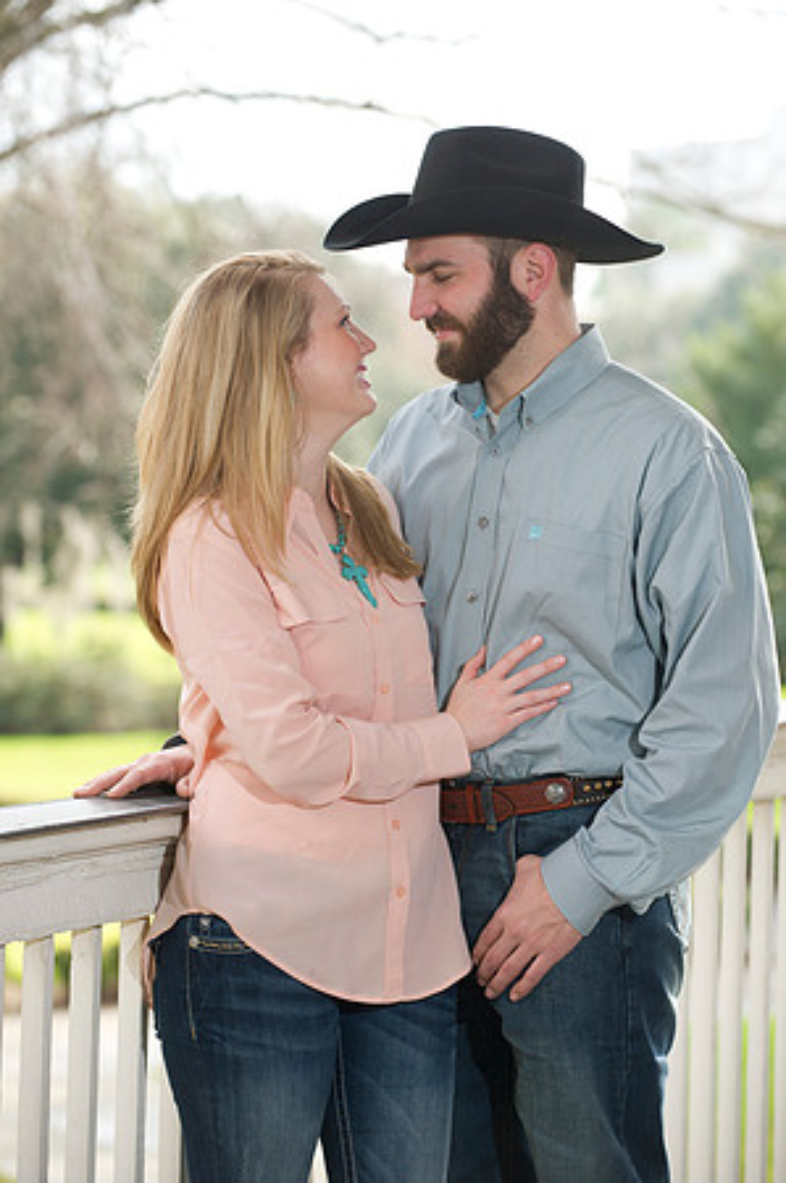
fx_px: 4103
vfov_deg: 16.4
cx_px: 393
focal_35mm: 125
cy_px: 592
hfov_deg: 10.9
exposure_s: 1/250
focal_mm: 125
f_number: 3.5
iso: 250
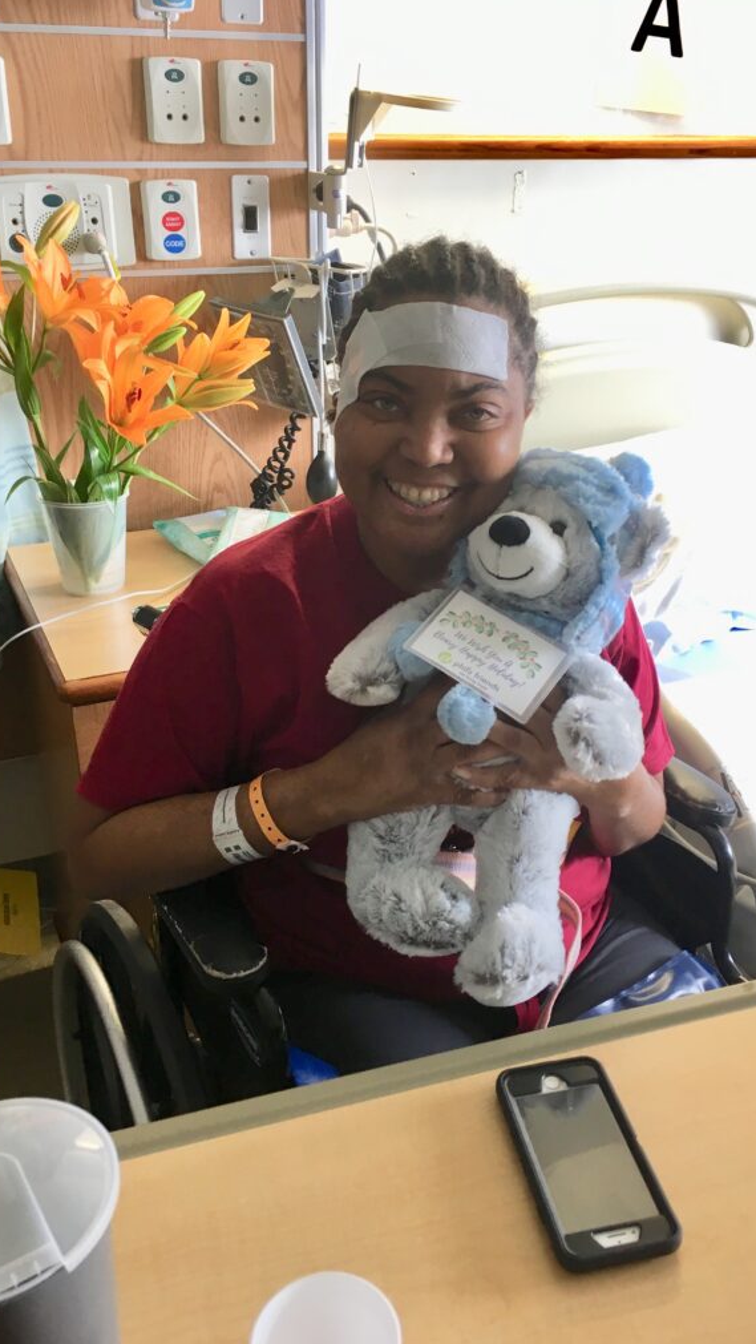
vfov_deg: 61.0
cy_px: 665
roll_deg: -1.3
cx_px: 408
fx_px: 1140
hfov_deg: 36.7
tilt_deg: -26.0
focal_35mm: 32
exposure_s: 1/30
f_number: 2.2
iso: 50
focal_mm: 4.15
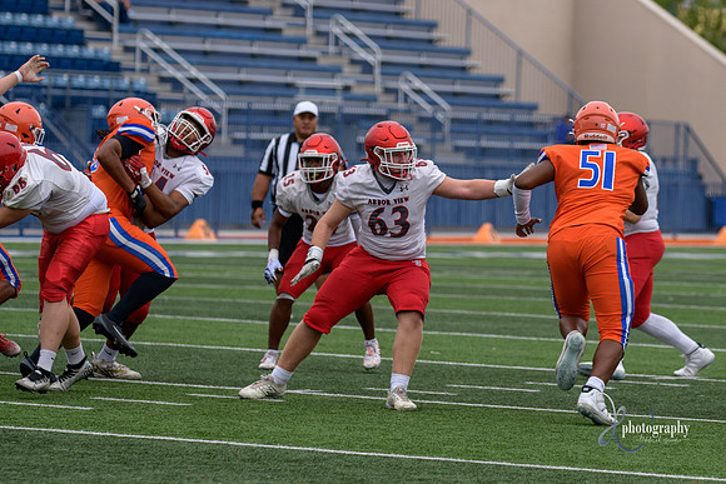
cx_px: 594
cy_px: 242
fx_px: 5610
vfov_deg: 4.9
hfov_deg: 7.4
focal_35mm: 278
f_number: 3.5
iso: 360
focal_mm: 170
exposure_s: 1/1000
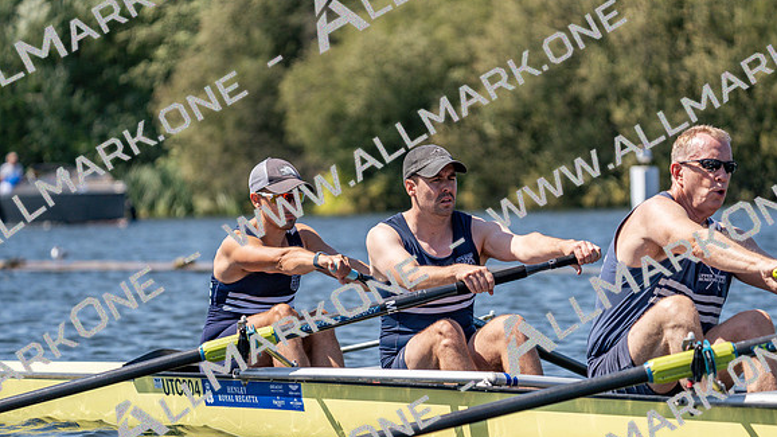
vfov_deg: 4.6
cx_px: 388
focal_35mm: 263
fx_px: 5418
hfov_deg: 8.2
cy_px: 251
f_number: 5.6
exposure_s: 1/2000
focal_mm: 250
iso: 320
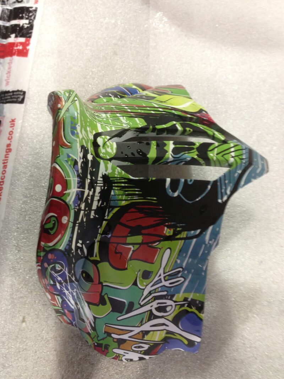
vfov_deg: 55.4
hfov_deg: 42.9
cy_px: 190
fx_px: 361
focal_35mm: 33
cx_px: 142
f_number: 2.4
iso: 125
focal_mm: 4.13
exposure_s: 1/20
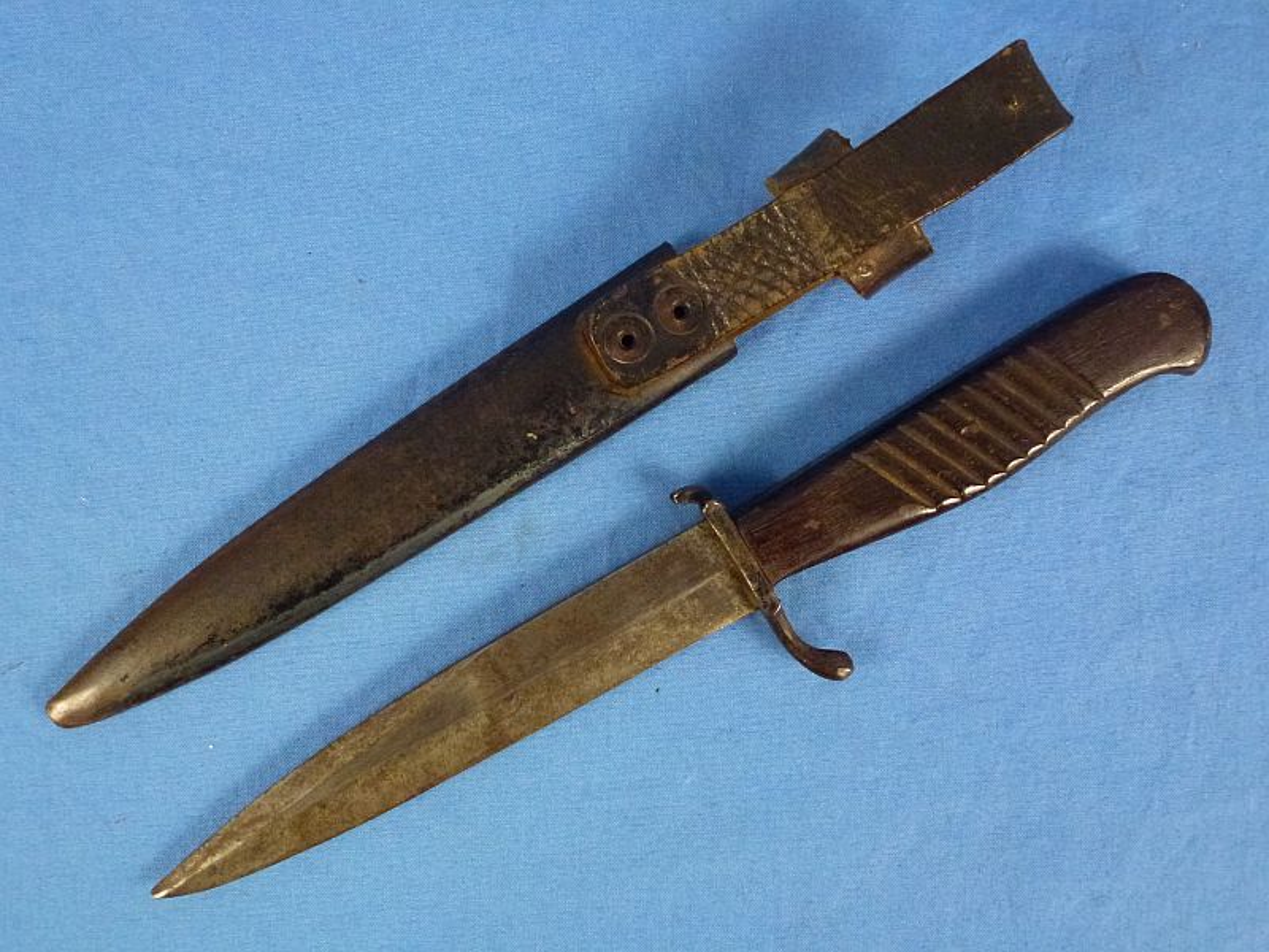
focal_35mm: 33
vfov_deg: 42.9
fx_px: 1210
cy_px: 476
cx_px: 634
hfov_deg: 55.4
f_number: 3.6
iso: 640
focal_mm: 5.9
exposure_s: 1/125
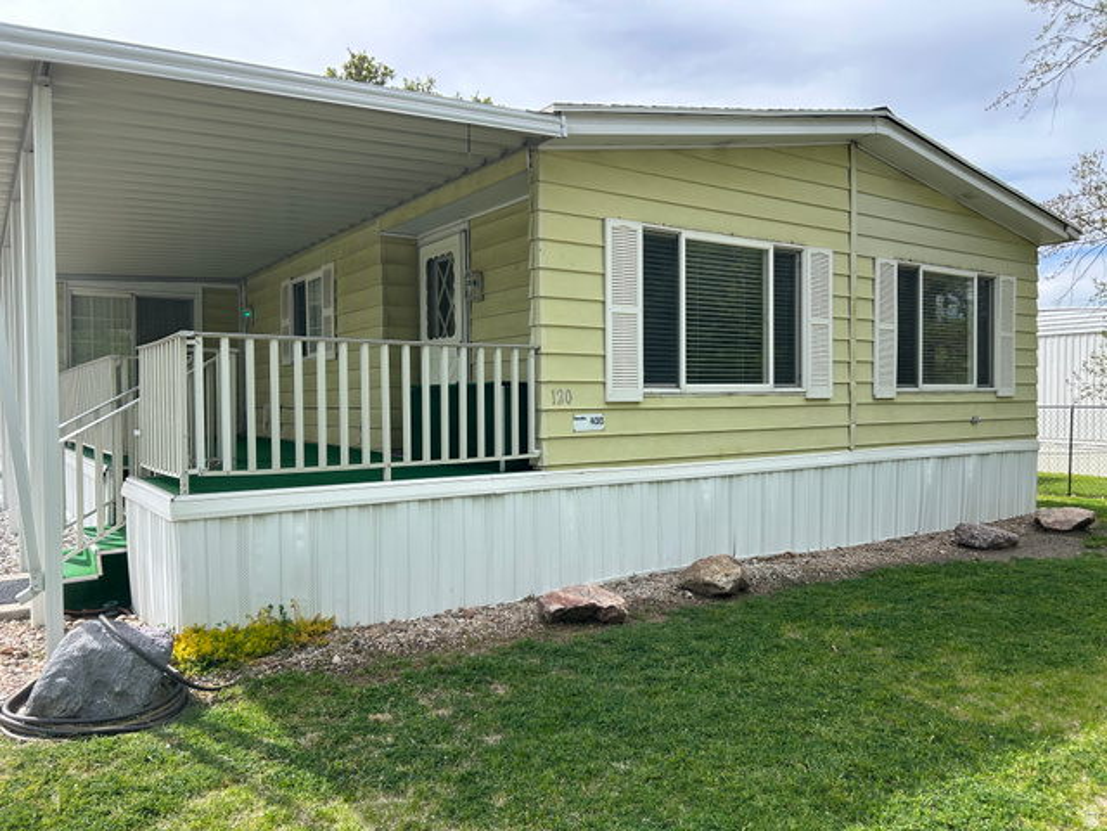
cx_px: 554
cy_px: 416
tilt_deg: -1.6
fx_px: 831
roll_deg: +0.4
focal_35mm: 26
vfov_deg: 53.1
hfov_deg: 67.3
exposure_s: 1/1621
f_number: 1.5
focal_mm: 5.7
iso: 50
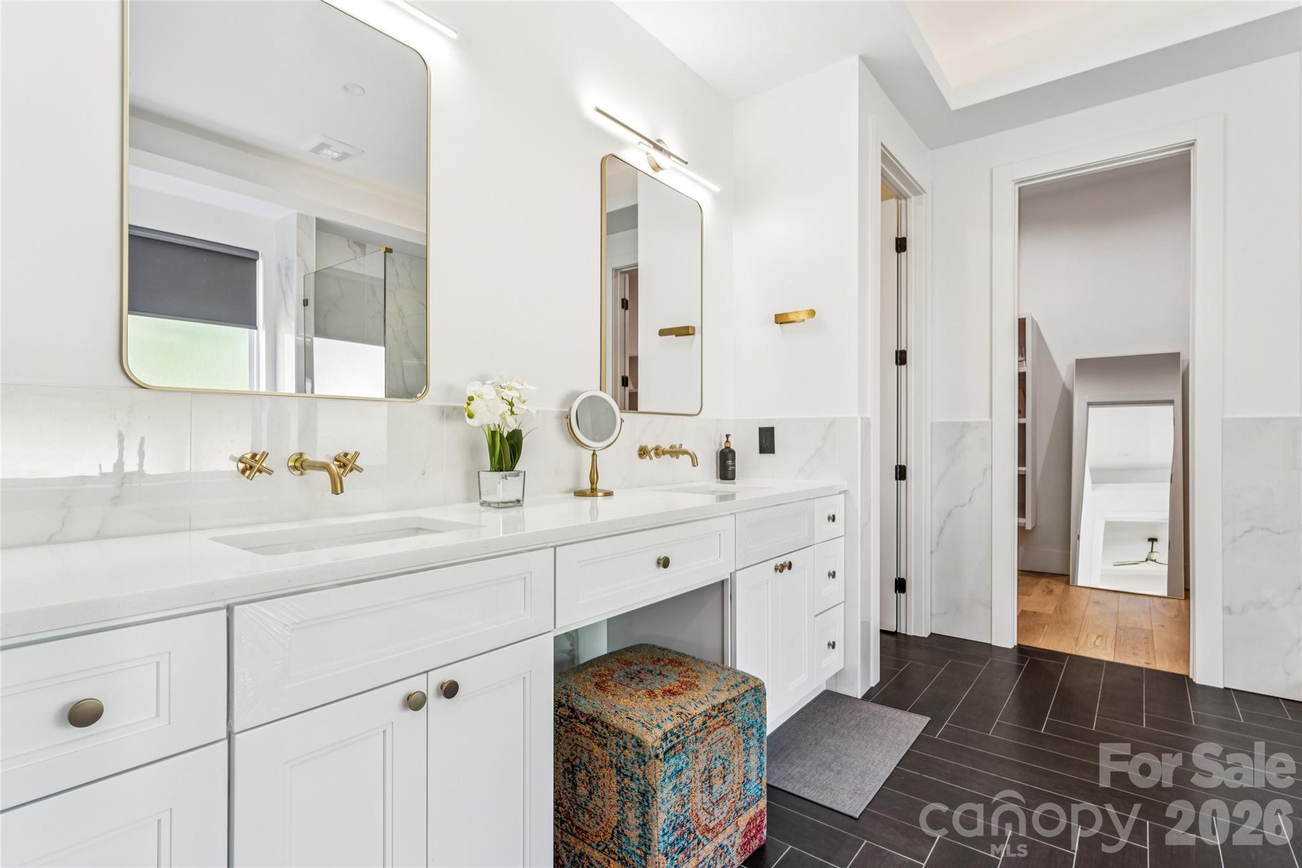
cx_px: 651
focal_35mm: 17
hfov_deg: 93.3
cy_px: 434
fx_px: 615
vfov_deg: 70.4
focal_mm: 17
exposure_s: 1/1.67
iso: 100
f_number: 13
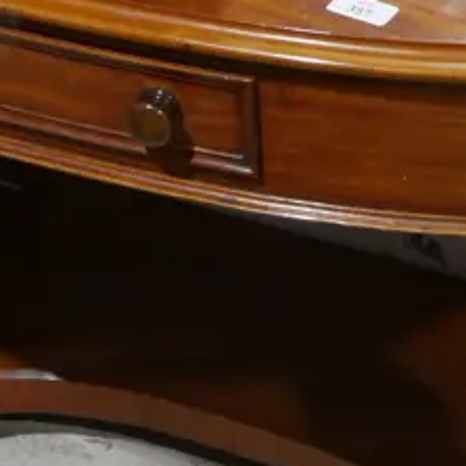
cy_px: -397
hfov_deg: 12.0
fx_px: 2224
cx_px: 282
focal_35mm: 146
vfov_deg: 11.1
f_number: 4
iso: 320
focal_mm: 18
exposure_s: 1/60
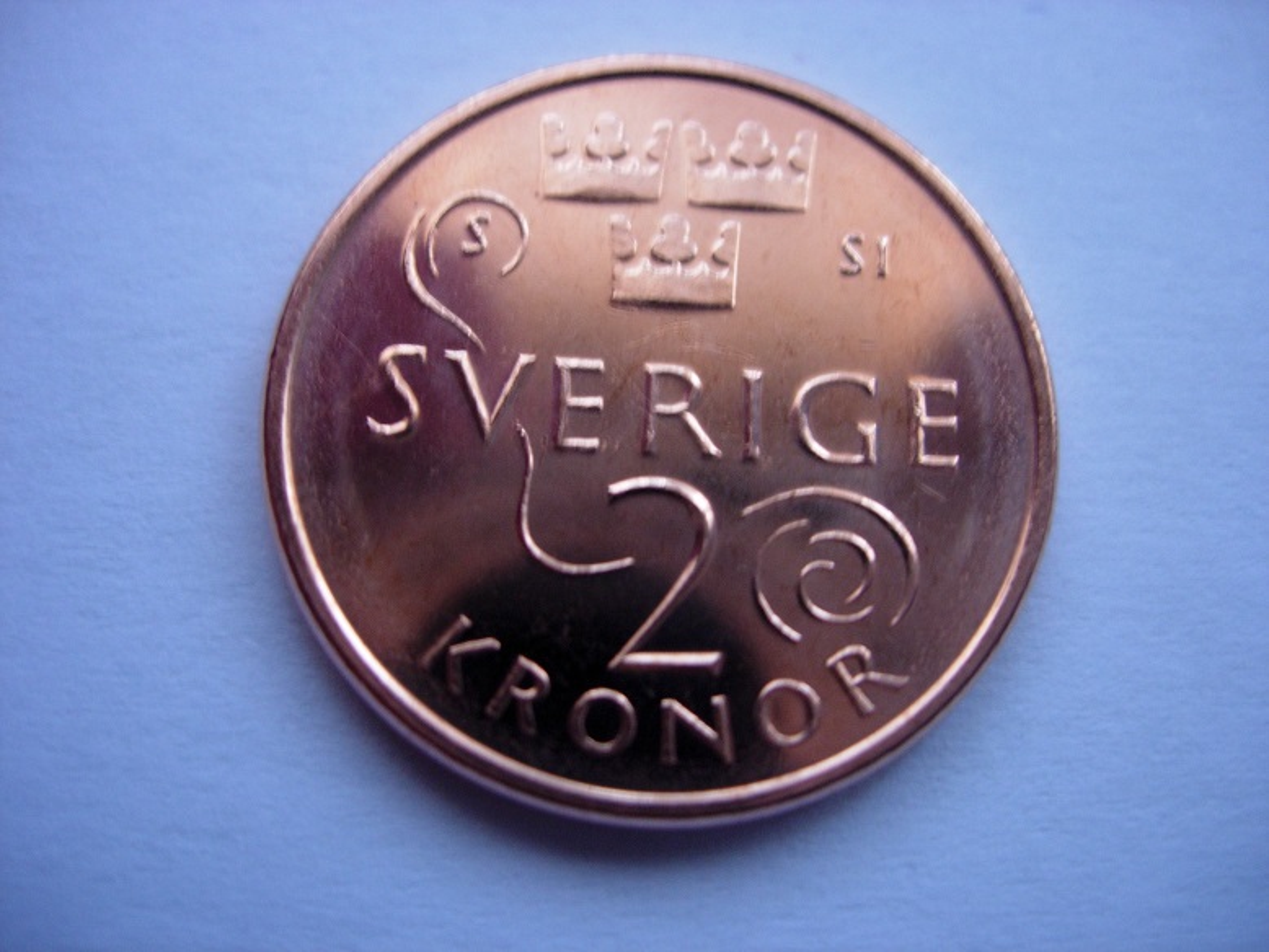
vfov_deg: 37.7
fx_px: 1393
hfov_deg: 49.0
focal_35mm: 38
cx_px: 634
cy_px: 476
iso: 109
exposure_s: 1/32
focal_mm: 7.8
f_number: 2.8
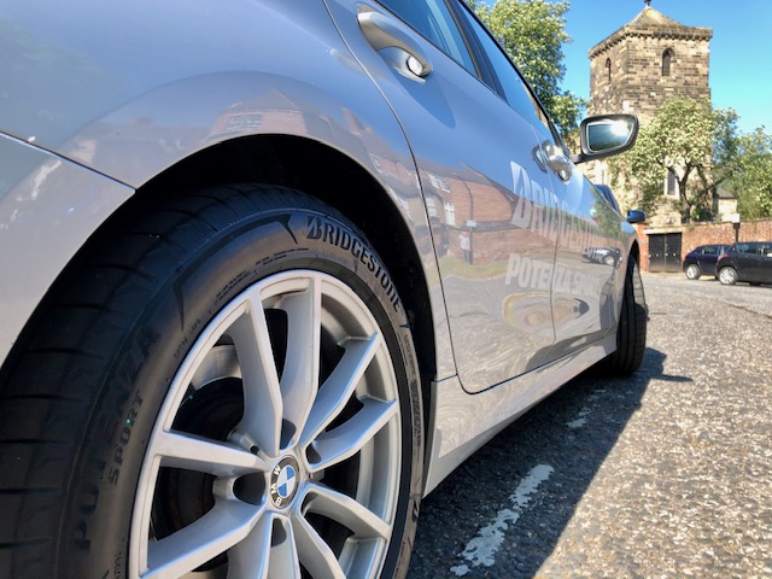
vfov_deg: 49.7
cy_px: 290
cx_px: 386
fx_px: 624
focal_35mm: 28
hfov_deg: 63.4
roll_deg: -0.7
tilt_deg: -1.7
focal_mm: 3.99
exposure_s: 1/480
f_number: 1.8
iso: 20
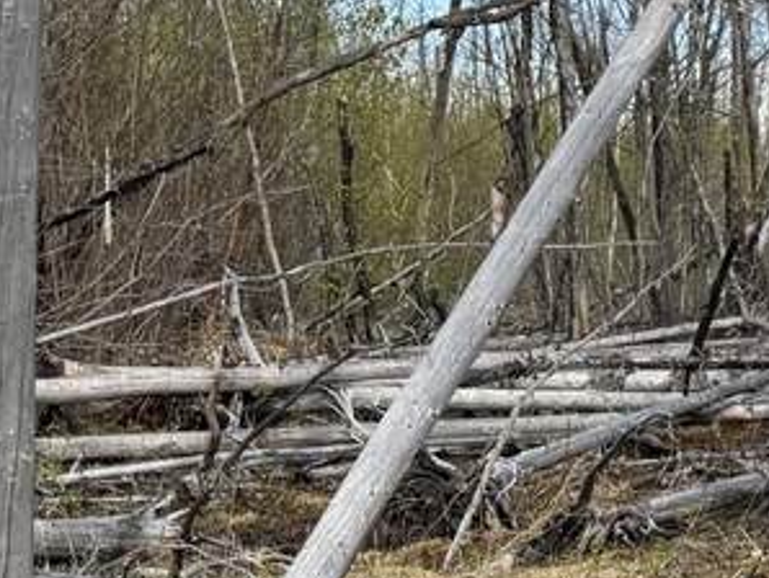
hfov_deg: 15.8
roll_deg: -0.3
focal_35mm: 103
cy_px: 366
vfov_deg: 14.4
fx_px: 2290
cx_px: 1443
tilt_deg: -3.3
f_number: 1.78
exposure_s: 1/3279
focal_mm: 6.76
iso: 80
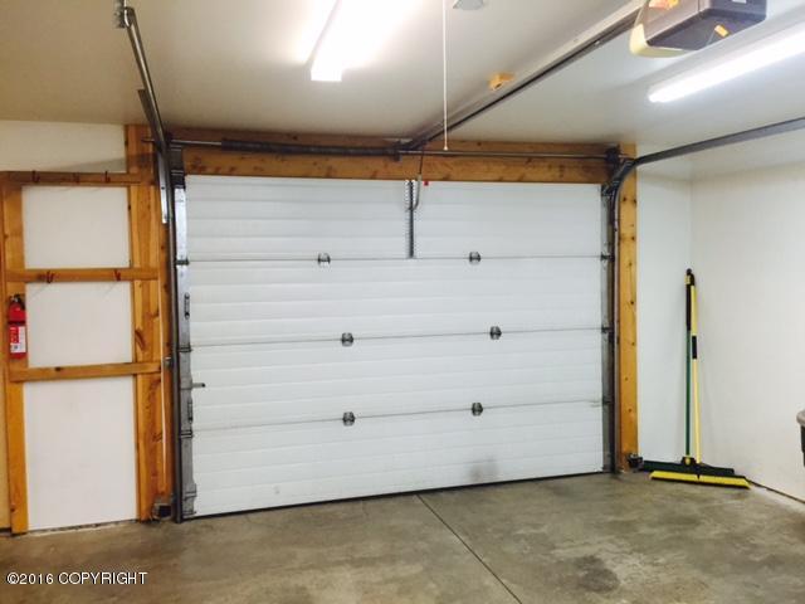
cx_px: 402
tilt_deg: -3.4
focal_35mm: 29
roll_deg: +1.5
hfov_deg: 61.7
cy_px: 302
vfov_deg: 48.2
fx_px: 674
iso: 100
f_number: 2.2
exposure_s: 1/30
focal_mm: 4.15
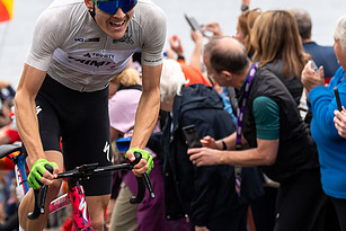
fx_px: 2115
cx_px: 124
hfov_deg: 9.3
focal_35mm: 220
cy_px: 37
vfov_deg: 6.2
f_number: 3.5
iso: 320
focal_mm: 92
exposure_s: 1/1000
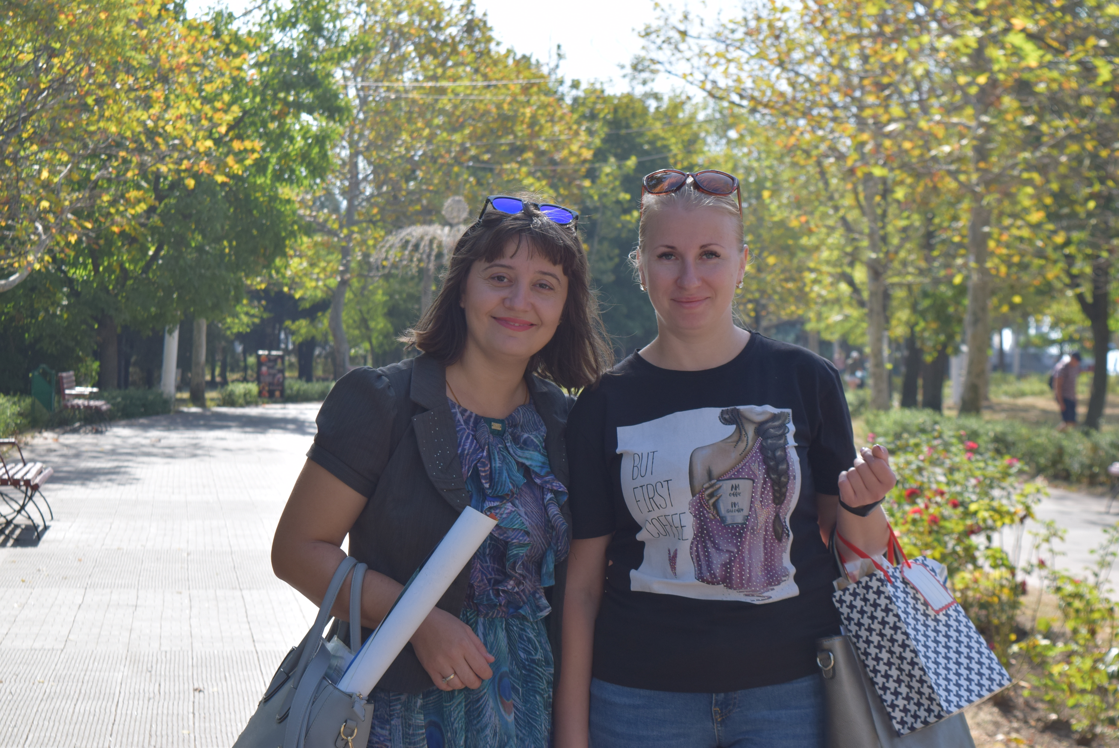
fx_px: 2566
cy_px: 374
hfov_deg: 24.6
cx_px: 560
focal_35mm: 82
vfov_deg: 16.6
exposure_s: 1/320
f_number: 9
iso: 200
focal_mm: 55
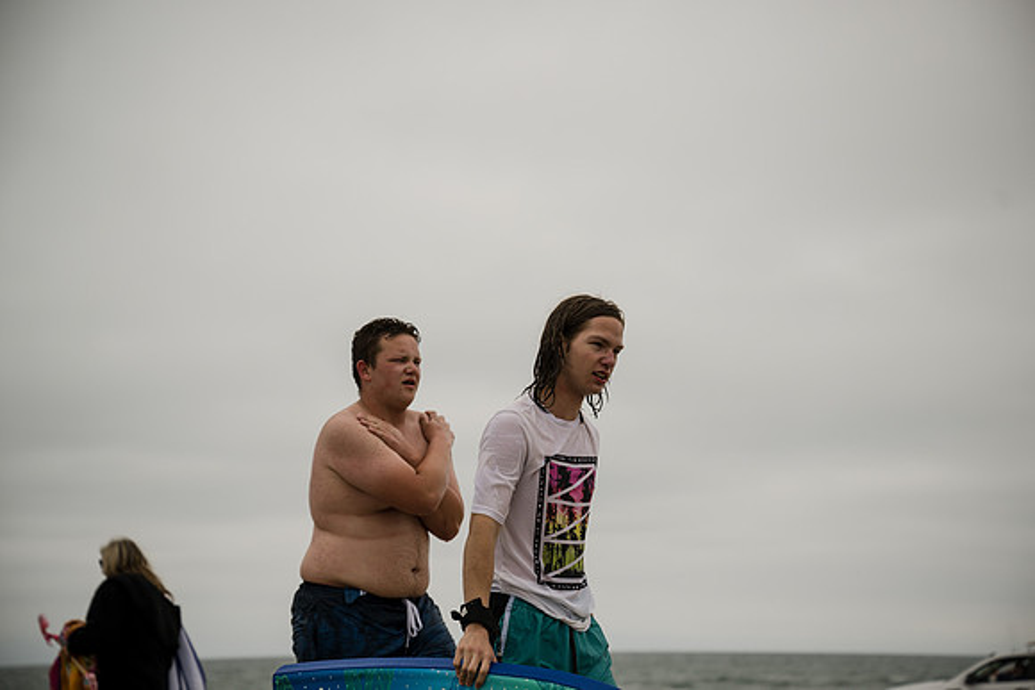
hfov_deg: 28.8
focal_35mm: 70
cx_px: 518
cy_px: 345
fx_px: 2013
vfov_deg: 19.5
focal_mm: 70
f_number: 4
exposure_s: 1/2500
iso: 100
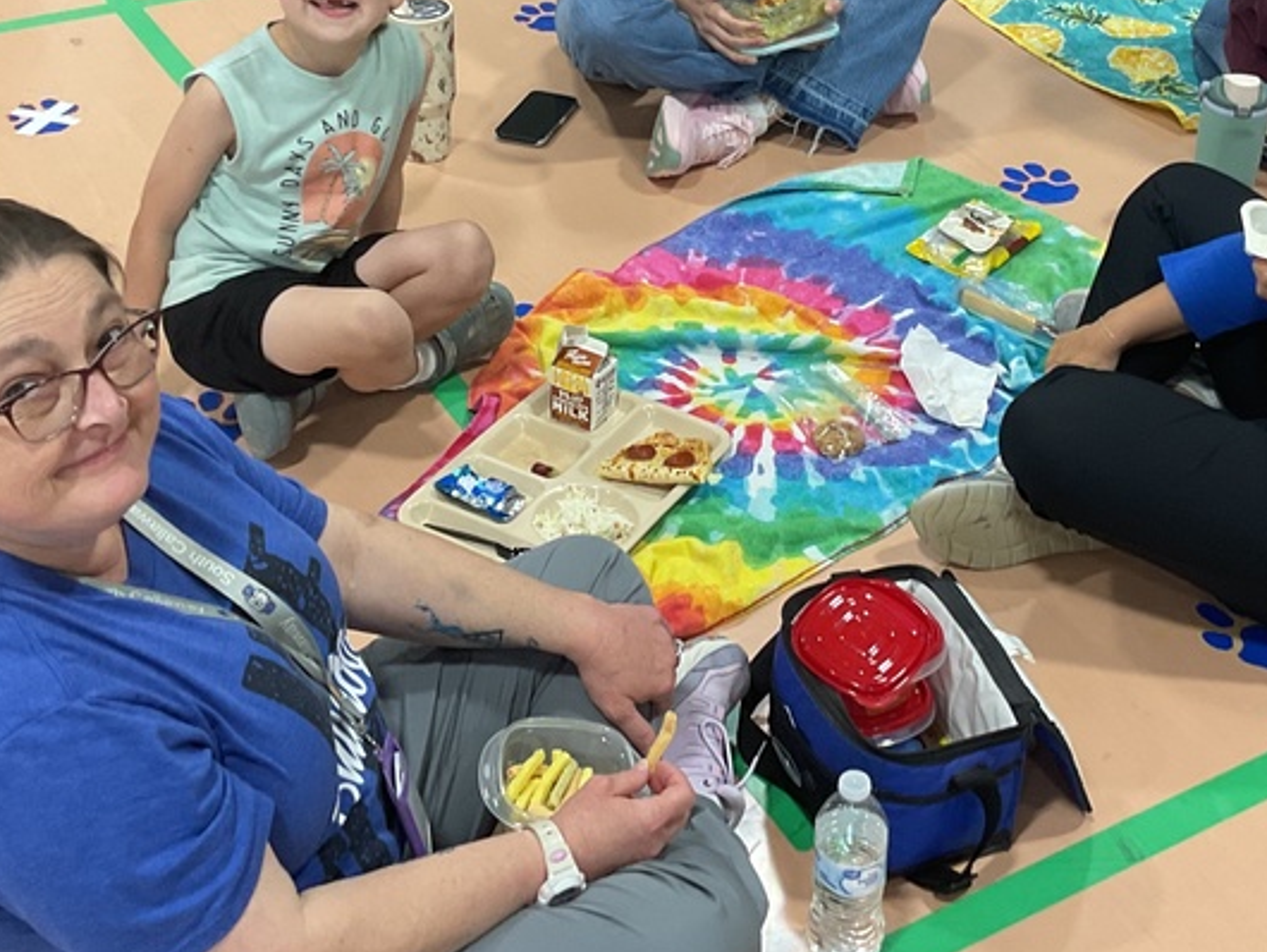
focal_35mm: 56
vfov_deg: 25.6
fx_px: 2051
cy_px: 177
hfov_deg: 34.2
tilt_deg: -28.0
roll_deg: -2.1
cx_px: 748
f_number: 1.8
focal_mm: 3
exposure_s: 1/60
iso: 64
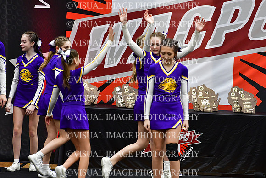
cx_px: 133
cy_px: 89
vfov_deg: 4.6
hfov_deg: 6.9
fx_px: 2217
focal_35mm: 300
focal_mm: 200
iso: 5000
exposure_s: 1/500
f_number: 3.5
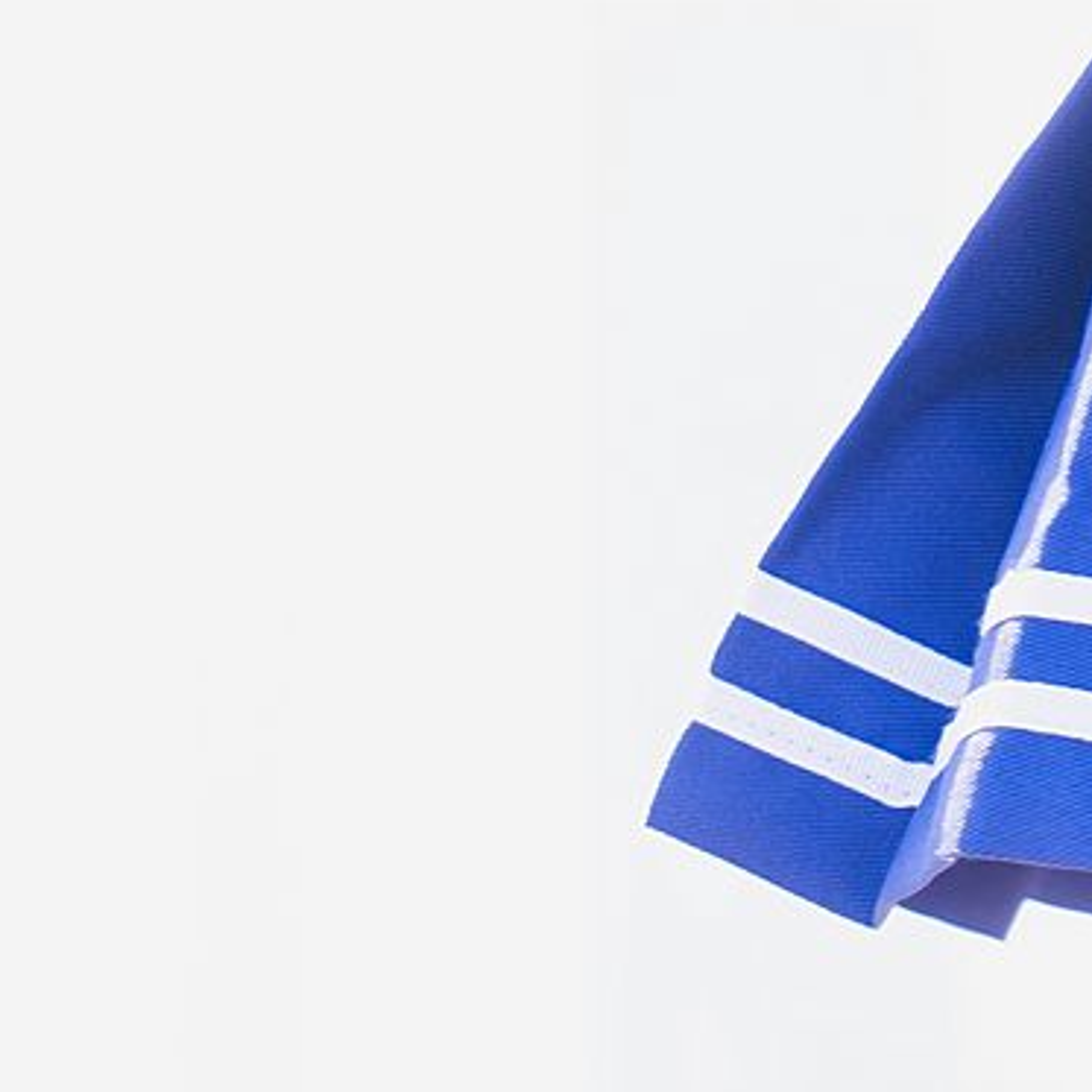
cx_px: 1565
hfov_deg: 7.1
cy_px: 1244
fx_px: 8744
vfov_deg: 7.1
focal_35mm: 245
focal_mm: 70
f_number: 5.6
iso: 100
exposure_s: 1/100
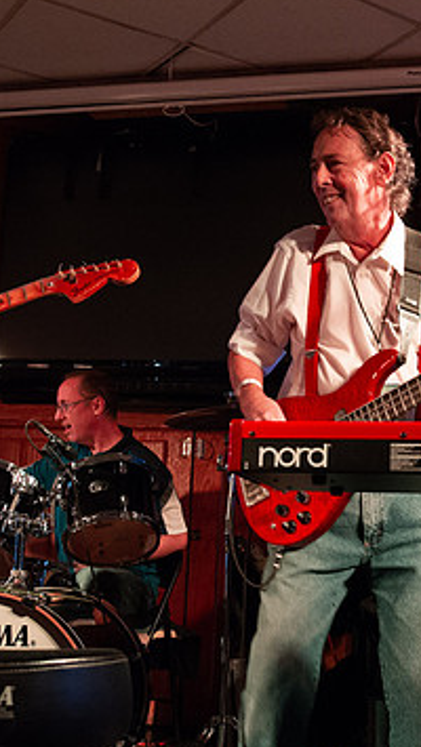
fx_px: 1051
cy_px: 391
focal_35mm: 53
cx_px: 234
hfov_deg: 22.6
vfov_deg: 39.1
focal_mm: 31
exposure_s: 1/50
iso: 6400
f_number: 6.3
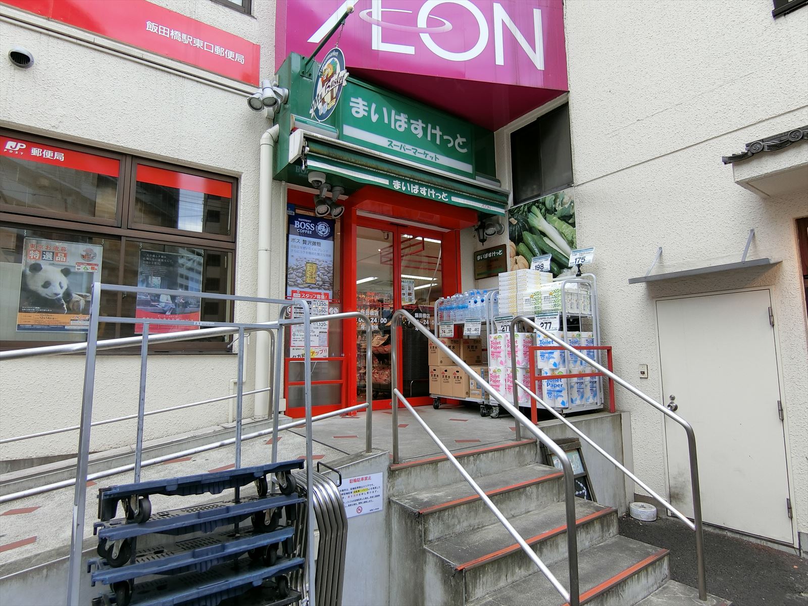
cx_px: 404
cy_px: 303
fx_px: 443
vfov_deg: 68.7
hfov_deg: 84.7
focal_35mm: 19
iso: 80
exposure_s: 1/125
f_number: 2.7
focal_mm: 4.06
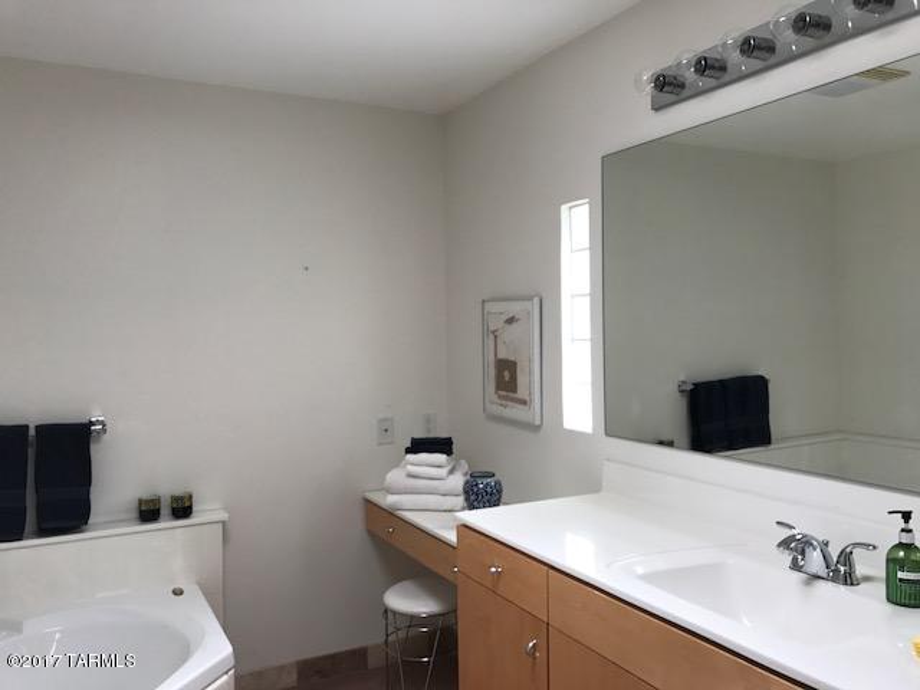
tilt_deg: -1.9
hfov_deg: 63.4
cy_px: 345
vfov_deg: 49.7
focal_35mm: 28
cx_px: 460
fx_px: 744
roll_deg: +1.0
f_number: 1.8
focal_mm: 3.99
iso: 32
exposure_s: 1/60
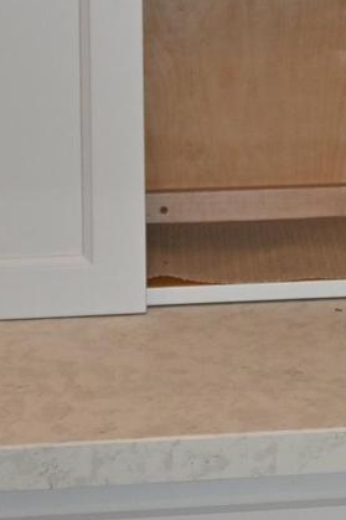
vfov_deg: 15.0
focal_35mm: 132
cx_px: 537
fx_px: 1904
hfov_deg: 10.0
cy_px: -102
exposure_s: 1/60
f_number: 4.2
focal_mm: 24
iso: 500
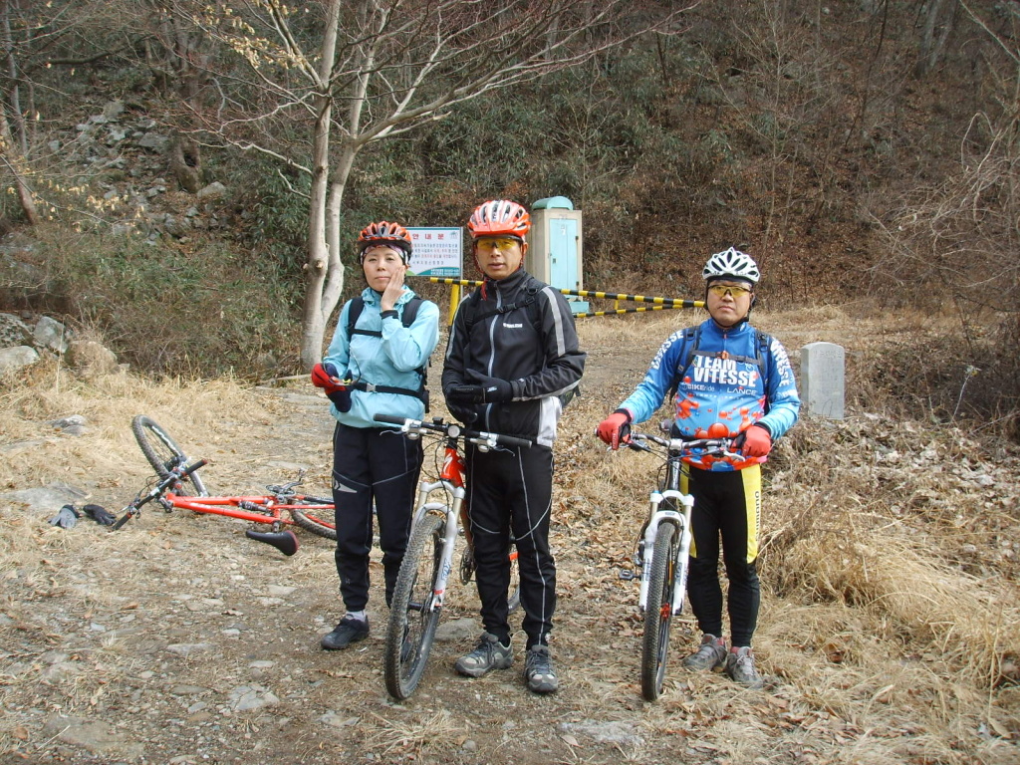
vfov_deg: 36.8
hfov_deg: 47.9
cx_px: 510
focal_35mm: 39
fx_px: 1149
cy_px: 382
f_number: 3.5
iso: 50
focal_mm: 6.6
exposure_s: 1/125
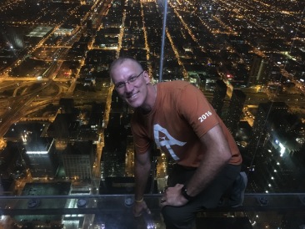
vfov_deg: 48.2
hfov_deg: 61.7
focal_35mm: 29
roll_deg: -2.2
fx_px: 255
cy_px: 114
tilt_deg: -31.2
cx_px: 152
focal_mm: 4.15
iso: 400
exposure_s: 1/15
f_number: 2.2
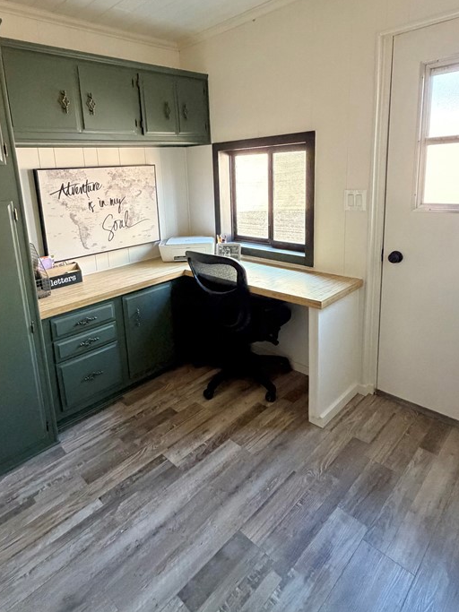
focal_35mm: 21
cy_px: 247
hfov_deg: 63.1
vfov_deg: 78.2
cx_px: 195
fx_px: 371
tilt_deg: -11.5
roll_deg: +2.8
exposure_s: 1/60
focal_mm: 2.22
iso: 1000
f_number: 2.2
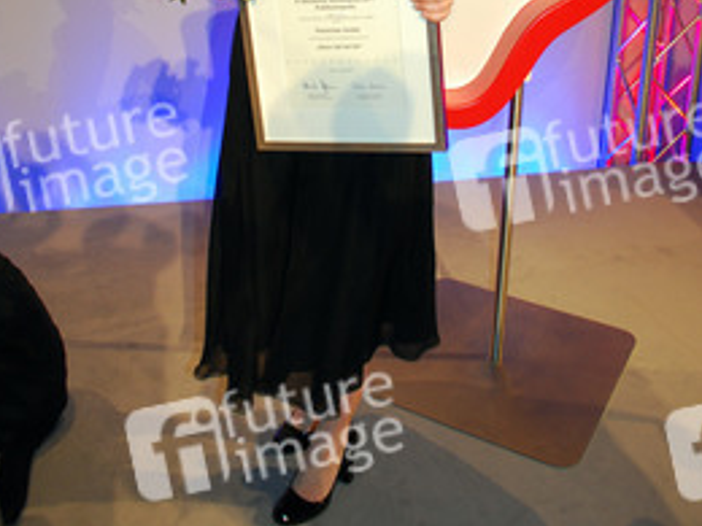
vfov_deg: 33.6
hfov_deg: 46.8
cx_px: 346
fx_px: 811
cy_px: 32
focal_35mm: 40
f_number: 5.6
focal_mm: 18
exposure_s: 1/80
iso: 400
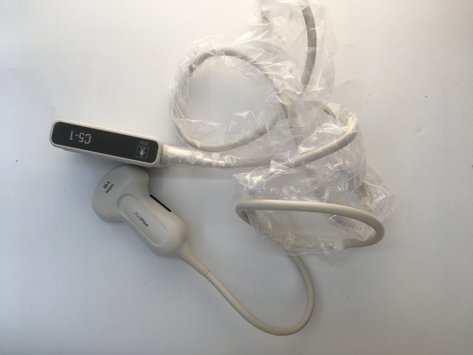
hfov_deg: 61.7
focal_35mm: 29
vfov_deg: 48.2
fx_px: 396
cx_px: 236
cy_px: 178
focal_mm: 4.15
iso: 25
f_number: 2.2
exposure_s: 1/50
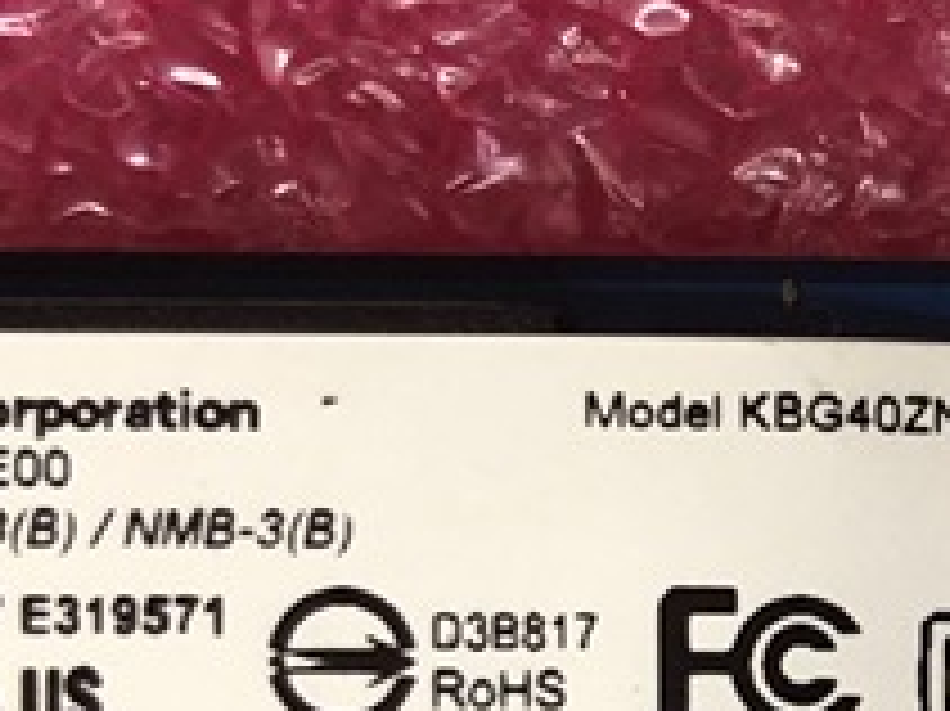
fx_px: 3730
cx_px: 1432
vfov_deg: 10.7
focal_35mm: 136
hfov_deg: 13.6
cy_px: 886
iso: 40
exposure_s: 1/20
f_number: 1.8
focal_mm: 3.99
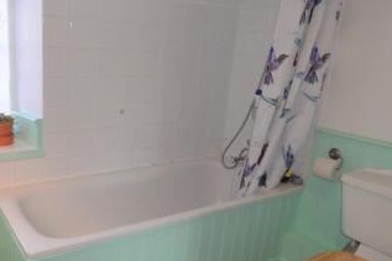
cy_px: 151
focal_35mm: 31
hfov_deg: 58.2
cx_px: 115
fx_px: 337
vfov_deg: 42.2
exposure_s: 1/80
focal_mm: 10
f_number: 4
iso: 400
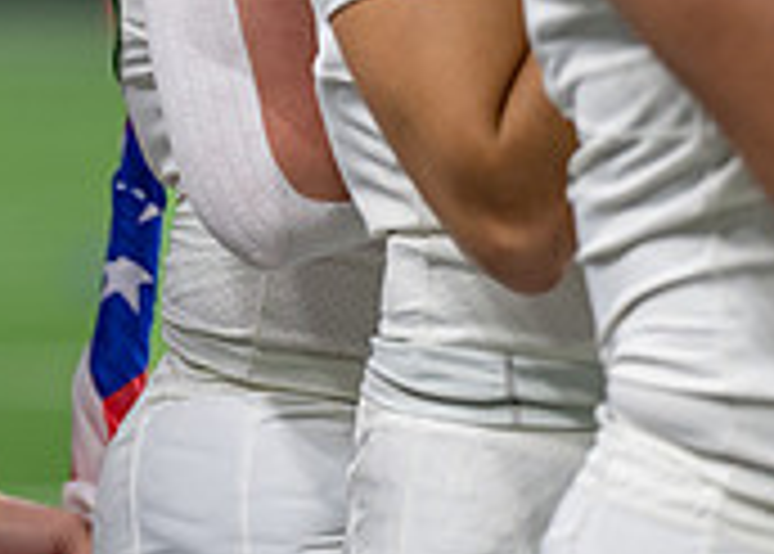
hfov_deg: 4.2
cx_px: -378
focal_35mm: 476
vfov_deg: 3.0
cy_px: -315
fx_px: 10468
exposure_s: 1/640
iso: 400
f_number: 2
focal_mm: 135
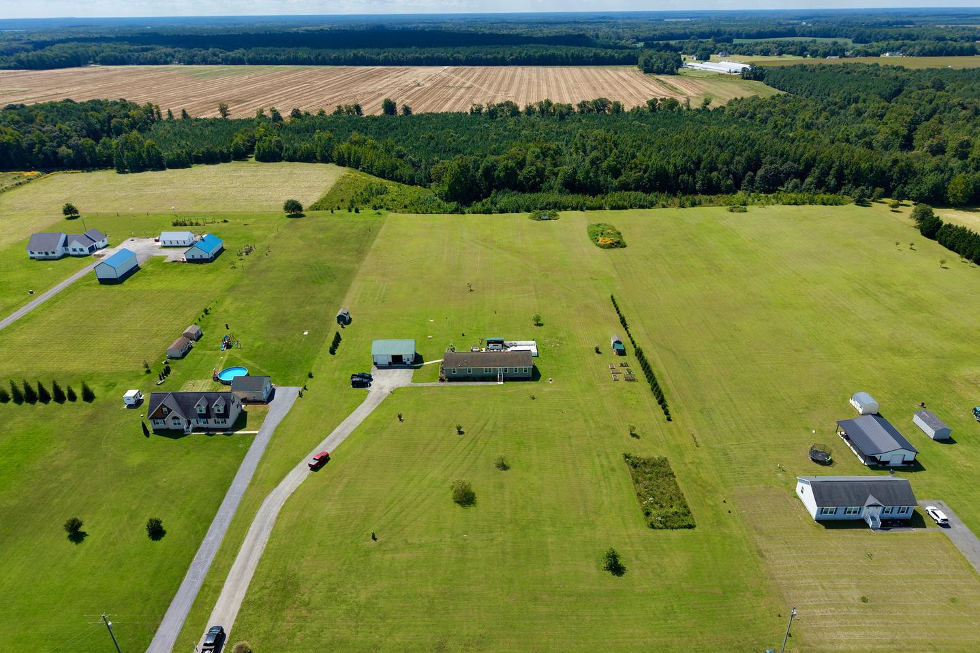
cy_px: 357
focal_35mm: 25
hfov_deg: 71.5
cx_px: 490
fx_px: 681
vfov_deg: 51.2
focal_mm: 8.67
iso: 150
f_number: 1.8
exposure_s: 1/4000
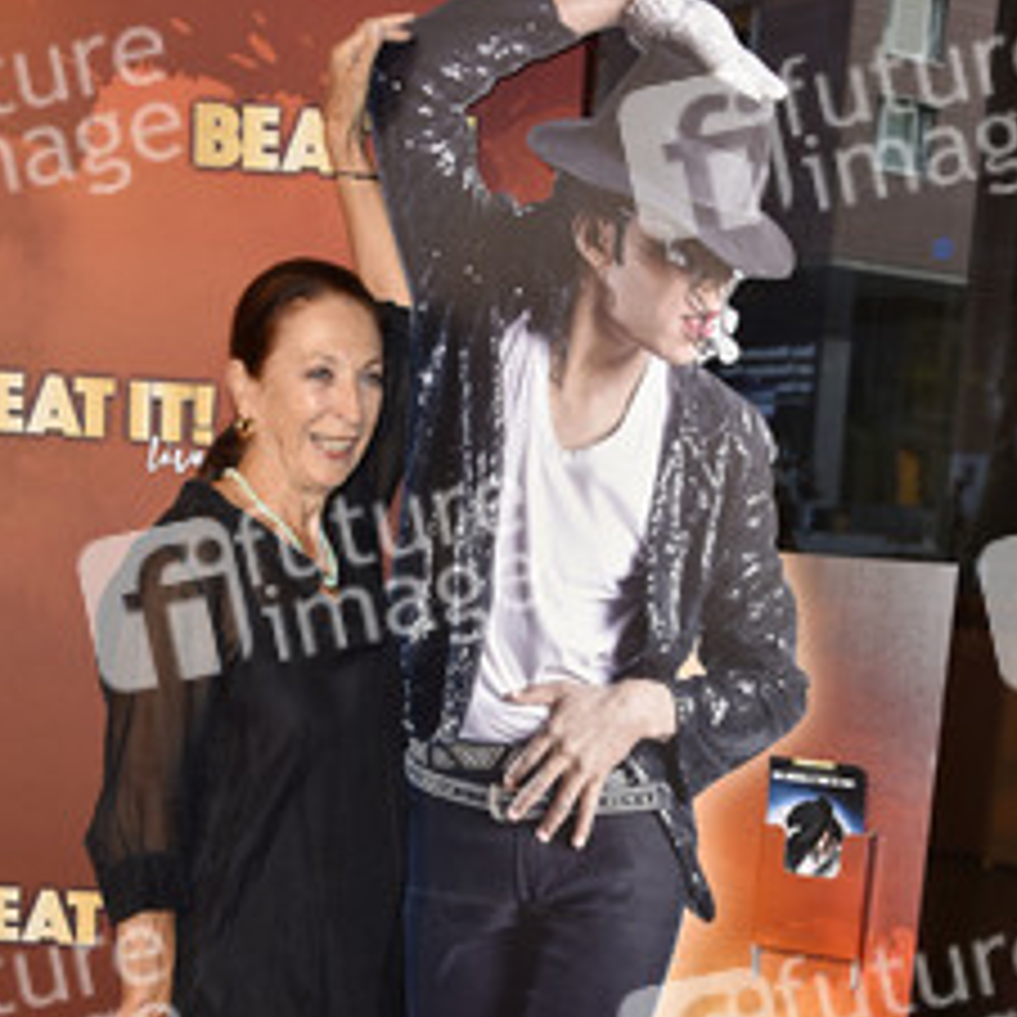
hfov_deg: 27.3
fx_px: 2094
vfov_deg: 26.8
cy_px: 810
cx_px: 441
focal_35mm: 63
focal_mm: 42
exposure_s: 1/160
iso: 400
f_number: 5.6
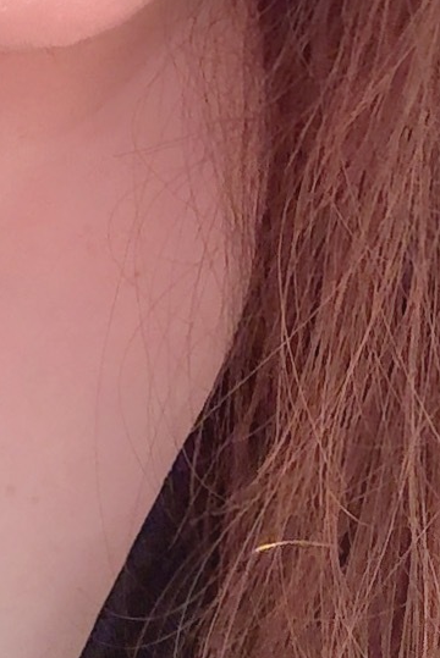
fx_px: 1703
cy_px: -283
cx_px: -87
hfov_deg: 14.3
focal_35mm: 93
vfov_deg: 19.5
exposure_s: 1/17
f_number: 1.9
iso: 640
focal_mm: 2.69
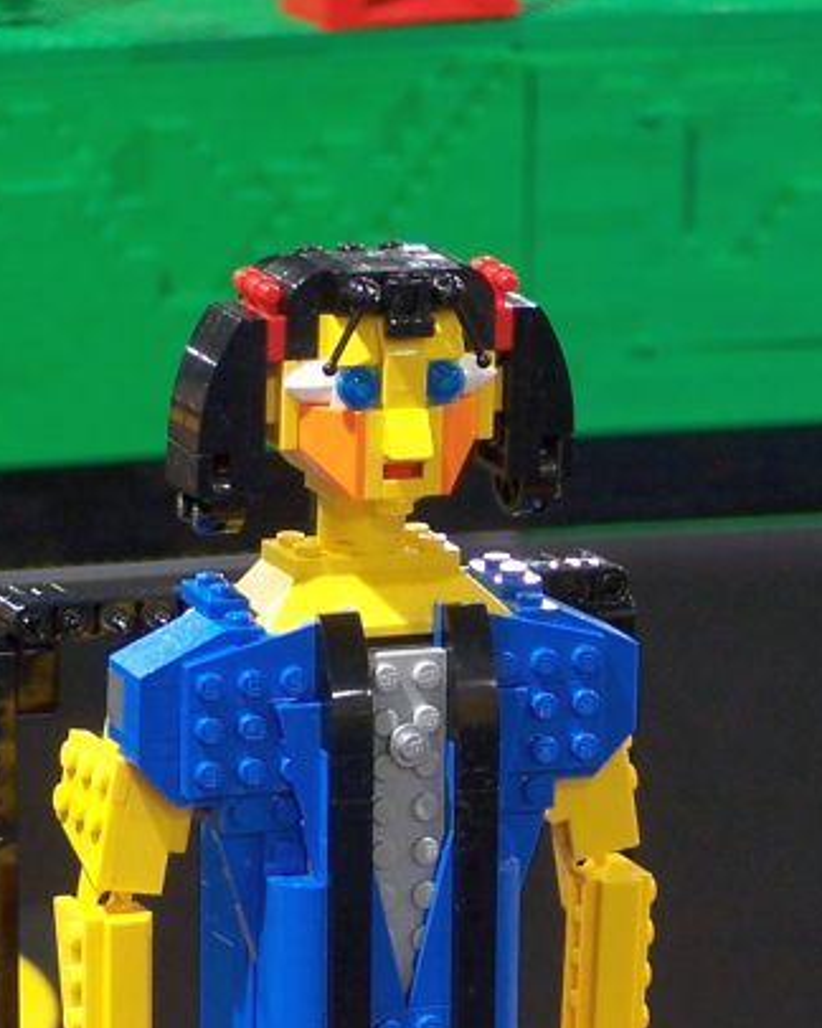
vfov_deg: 6.1
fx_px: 9610
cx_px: 388
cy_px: 1297
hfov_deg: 4.9
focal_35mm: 316
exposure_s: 1/2
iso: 80
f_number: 3.2
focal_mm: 21.2
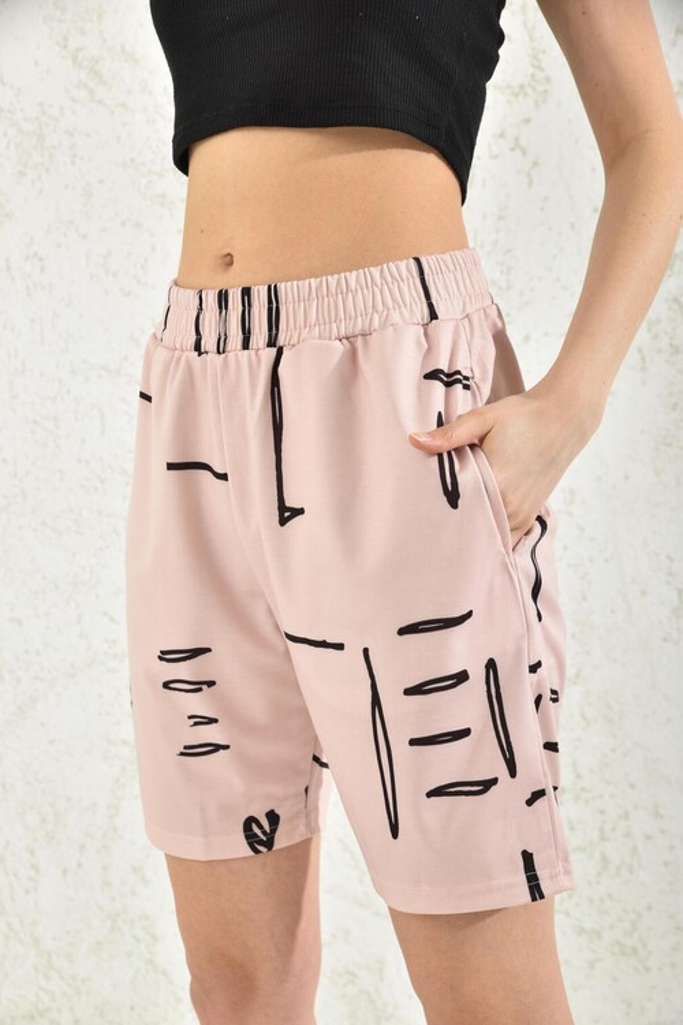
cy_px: 512
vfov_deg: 36.2
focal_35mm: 55
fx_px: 1565
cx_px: 342
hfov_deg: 24.6
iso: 100
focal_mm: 55
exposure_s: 1/160
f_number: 7.1
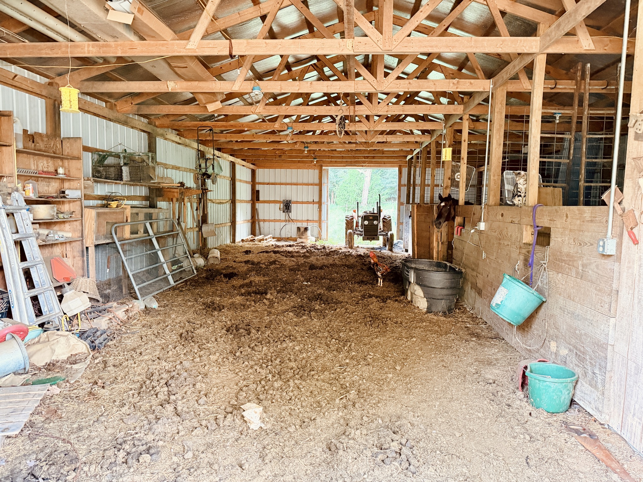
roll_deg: -1.2
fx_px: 446
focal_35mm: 24
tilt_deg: -4.7
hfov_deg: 71.6
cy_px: 241
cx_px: 322
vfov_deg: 56.8
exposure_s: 1/37
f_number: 1.78
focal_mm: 6.76
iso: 1000
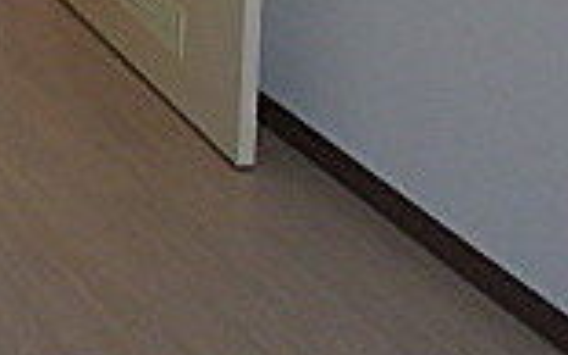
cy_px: -476
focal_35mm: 92
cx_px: -425
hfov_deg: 18.3
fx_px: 1425
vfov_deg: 11.8
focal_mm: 3.7
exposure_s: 1/60
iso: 160
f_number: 3.5
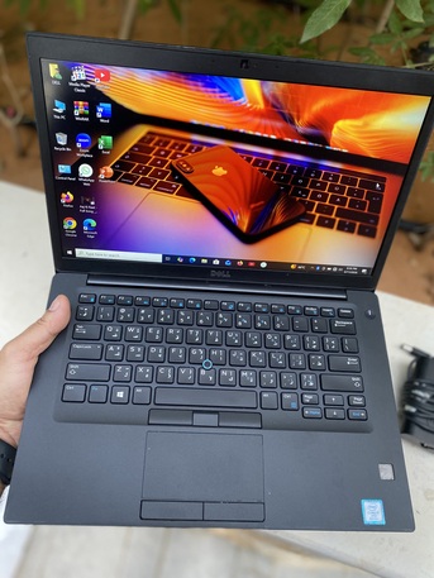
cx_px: 217
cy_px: 289
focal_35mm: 26
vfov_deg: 67.3
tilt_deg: -61.1
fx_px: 434
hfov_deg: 53.1
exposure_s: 1/60
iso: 250
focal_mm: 4.25
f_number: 1.8
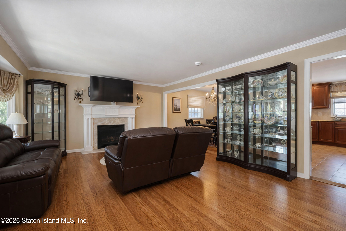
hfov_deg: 96.7
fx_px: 154
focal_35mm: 16
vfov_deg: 73.8
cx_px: 173
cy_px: 116
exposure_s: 1/10
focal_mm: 16
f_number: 4
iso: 64
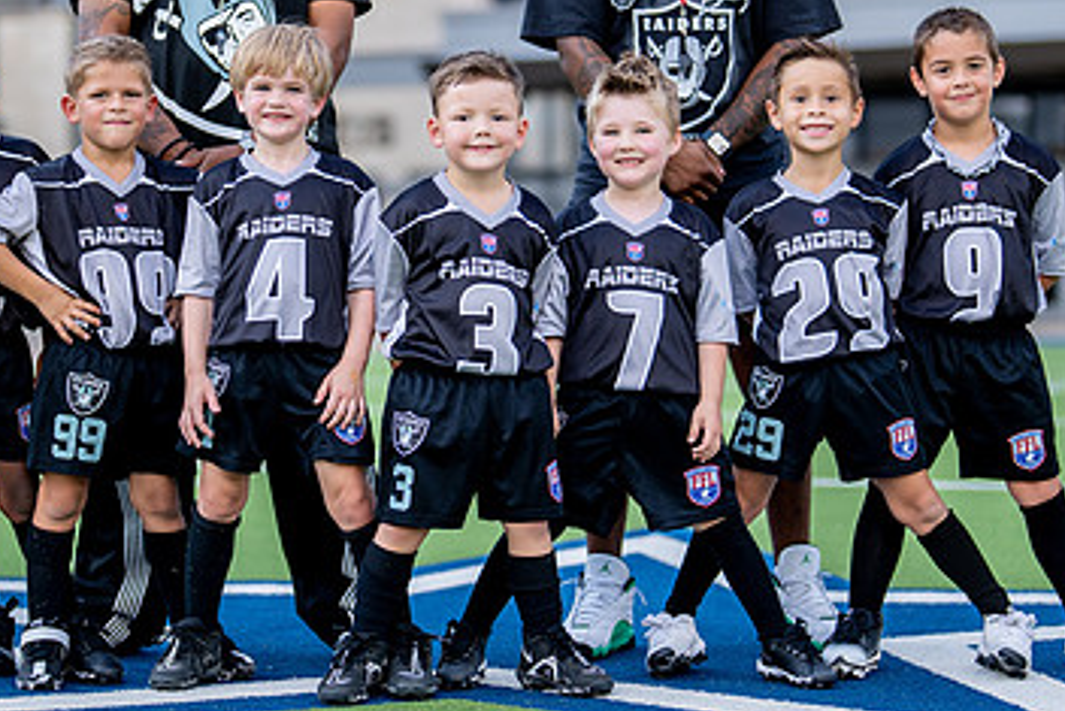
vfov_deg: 12.7
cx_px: 491
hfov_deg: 18.9
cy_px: 282
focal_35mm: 108
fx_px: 3196
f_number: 1.2
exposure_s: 1/1250
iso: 100
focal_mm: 50
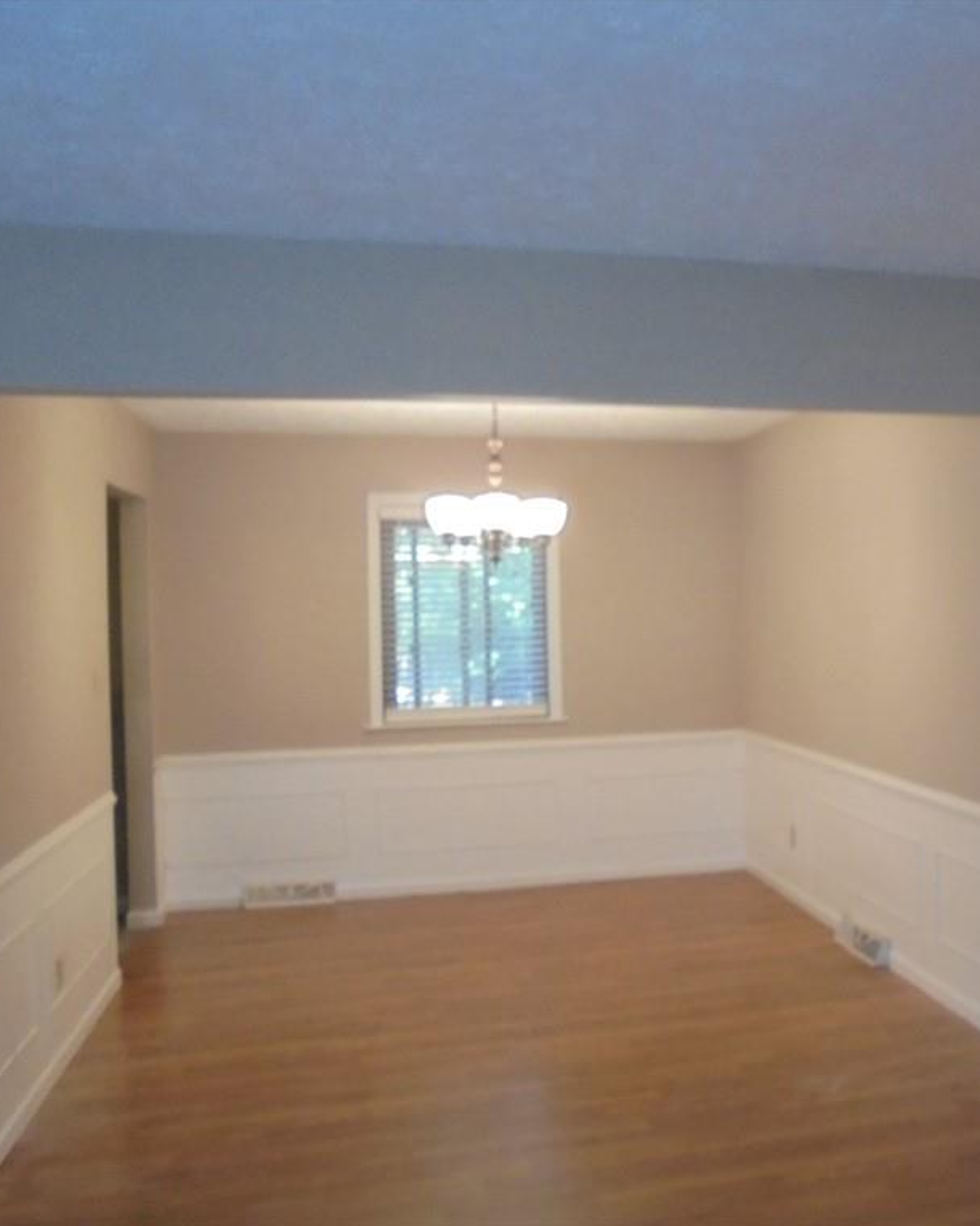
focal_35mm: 34
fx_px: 1233
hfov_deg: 41.9
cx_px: 746
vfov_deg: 52.9
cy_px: 613
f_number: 3.5
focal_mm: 4.6
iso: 400
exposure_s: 1/30
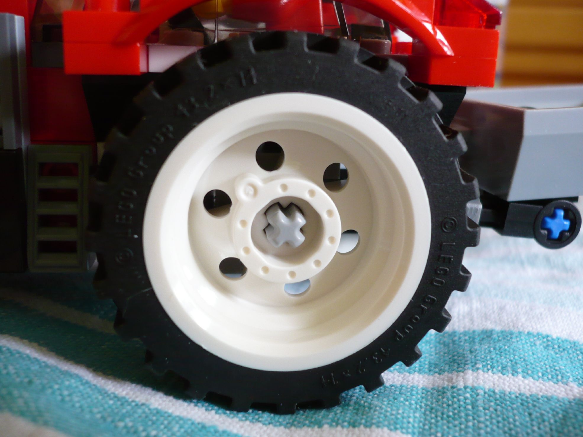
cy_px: 218
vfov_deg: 40.7
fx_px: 589
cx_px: 292
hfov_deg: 52.6
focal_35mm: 35
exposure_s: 1/30
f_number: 2.8
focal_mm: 5.8
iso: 160
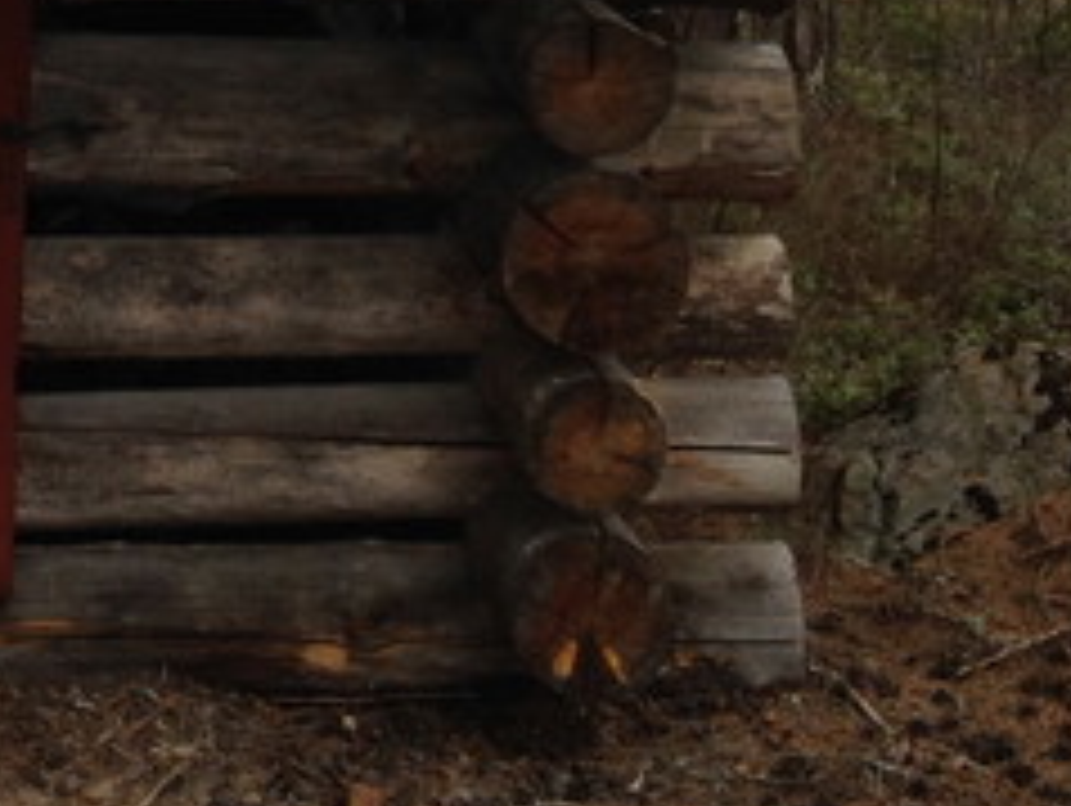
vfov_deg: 11.0
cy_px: -176
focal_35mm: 133
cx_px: -238
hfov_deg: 14.3
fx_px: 4119
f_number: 2.4
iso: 50
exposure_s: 1/547
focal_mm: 4.12
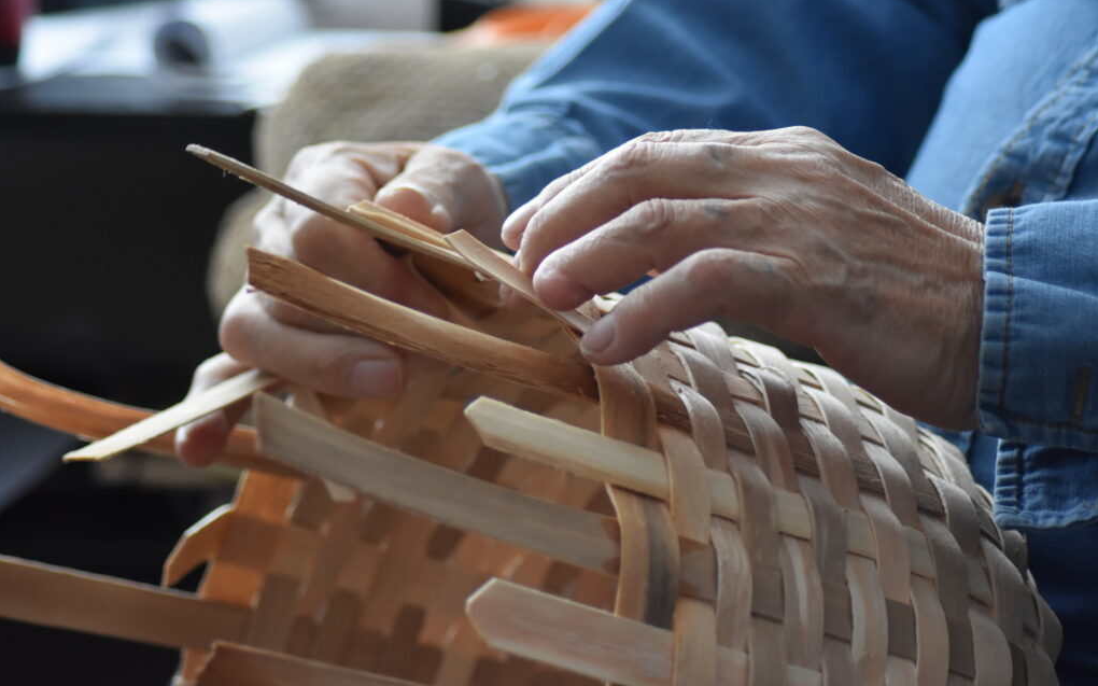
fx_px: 3905
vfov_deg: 10.0
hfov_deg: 16.0
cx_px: 549
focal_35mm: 131
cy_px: 356
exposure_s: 1/250
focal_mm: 85
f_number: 4
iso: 2000
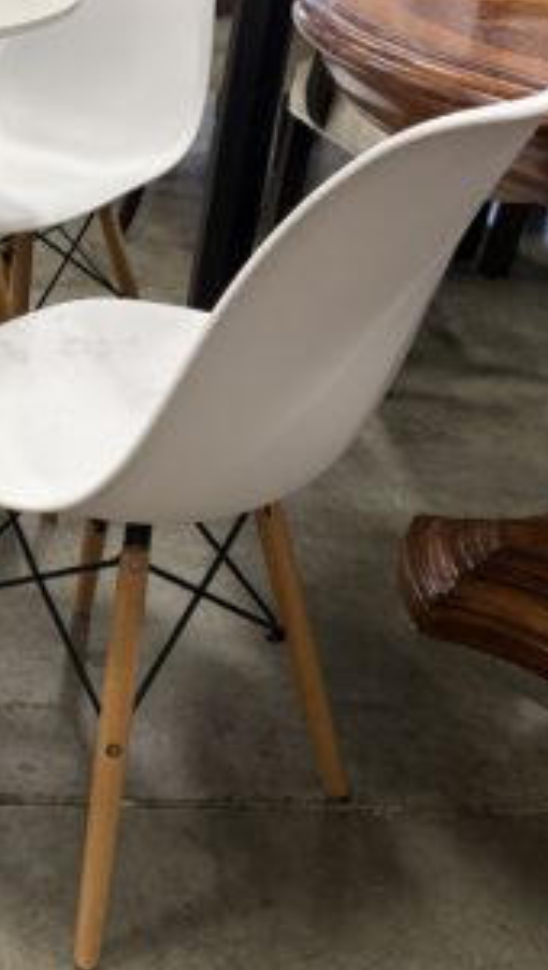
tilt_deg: -29.4
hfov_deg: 22.6
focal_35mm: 47
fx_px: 1210
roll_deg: +0.2
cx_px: -177
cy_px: 421
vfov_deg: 43.6
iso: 160
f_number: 1.6
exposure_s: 1/60
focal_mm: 5.96
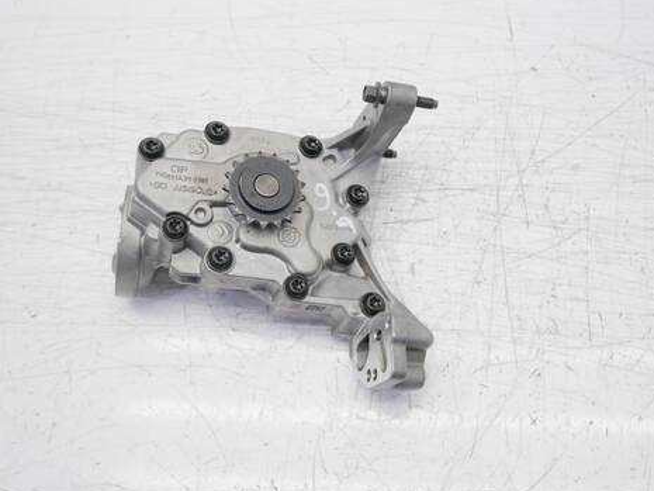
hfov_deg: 55.3
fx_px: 624
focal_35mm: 33
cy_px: 243
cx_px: 326
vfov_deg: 43.0
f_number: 4
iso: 200
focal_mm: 16
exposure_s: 1/100
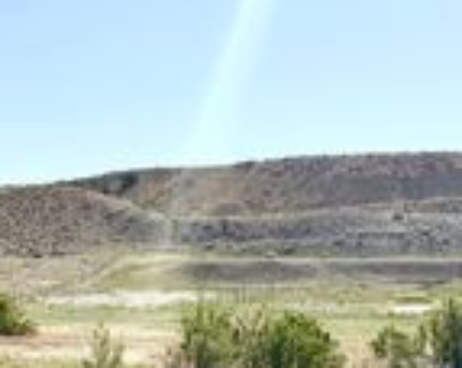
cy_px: 289
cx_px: 58
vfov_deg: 18.5
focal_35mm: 82
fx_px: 1120
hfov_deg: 22.8
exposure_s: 1/9091
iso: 80
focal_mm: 6.76
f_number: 1.78
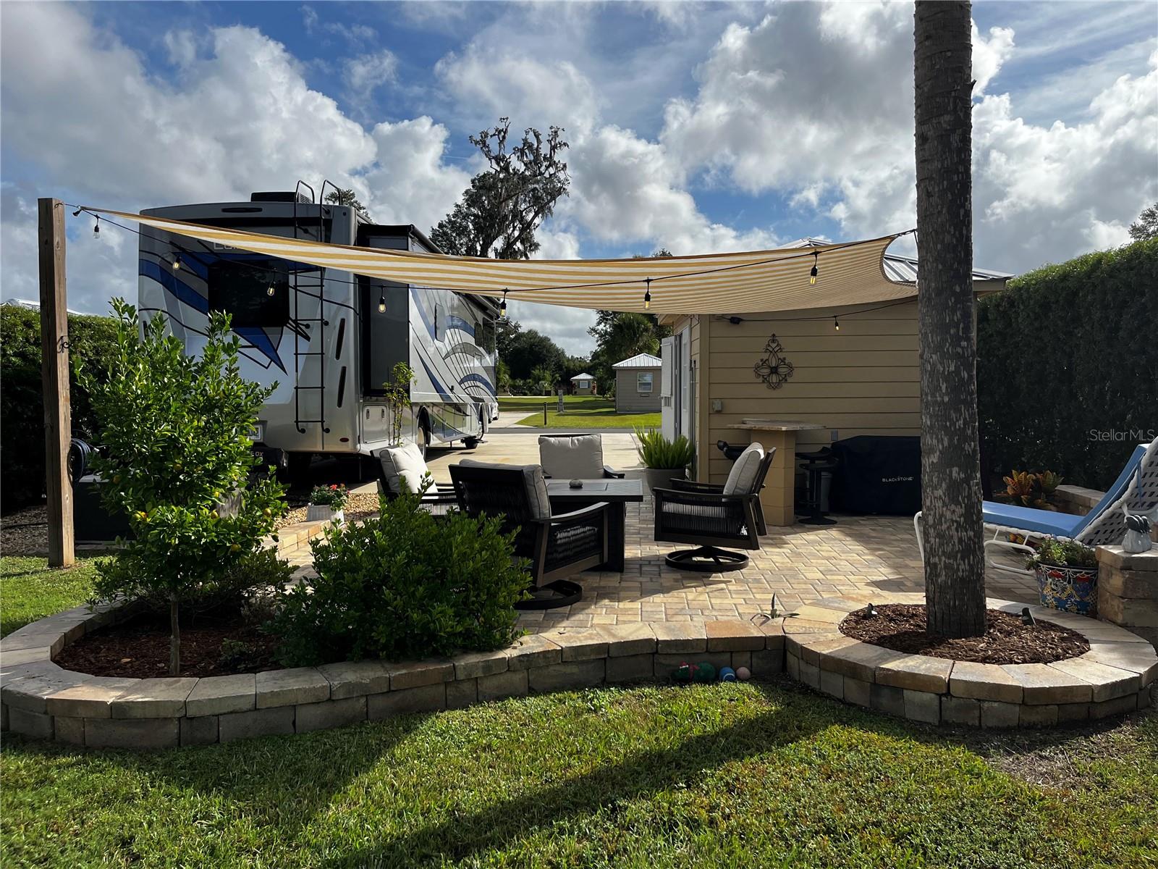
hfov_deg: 67.3
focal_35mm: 26
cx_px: 579
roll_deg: +0.9
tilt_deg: -1.2
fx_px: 870
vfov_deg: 53.1
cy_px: 434
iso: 50
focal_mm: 5.1
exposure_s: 1/4484
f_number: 1.6
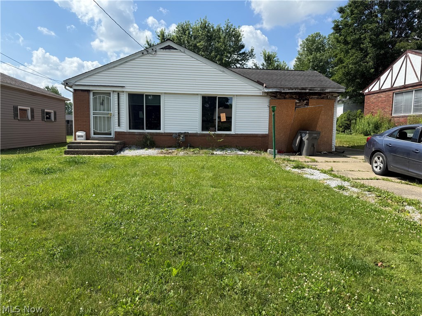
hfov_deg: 71.6
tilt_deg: -5.6
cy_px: 158
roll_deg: -0.9
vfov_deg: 56.8
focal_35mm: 24
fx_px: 293
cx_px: 211
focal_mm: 6.76
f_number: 1.78
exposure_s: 1/3759
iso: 80
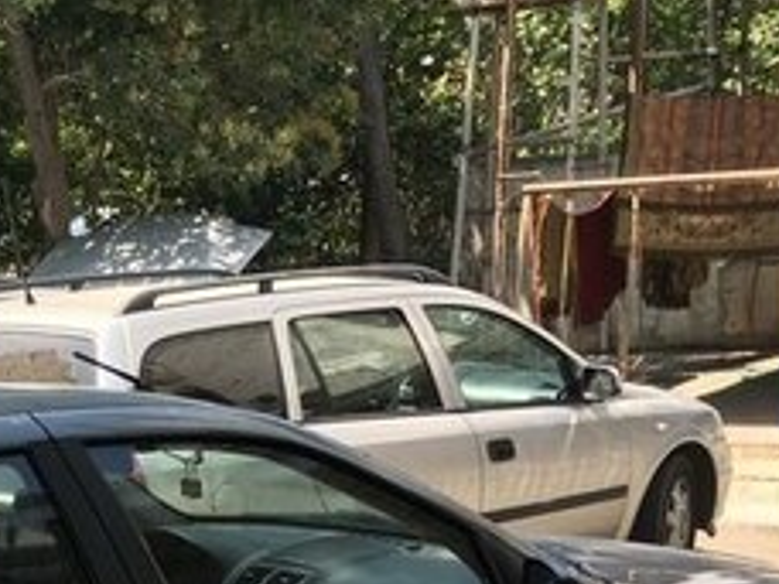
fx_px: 1890
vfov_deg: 16.7
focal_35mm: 84
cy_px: 729
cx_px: -72
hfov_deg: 22.1
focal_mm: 4.15
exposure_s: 1/364
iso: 25
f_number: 2.2
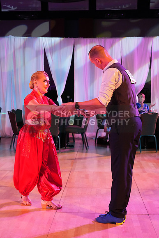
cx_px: 80
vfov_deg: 39.6
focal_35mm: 50
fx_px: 331
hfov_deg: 27.0
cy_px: 119
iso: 6400
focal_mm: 50
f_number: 5
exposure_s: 1/200
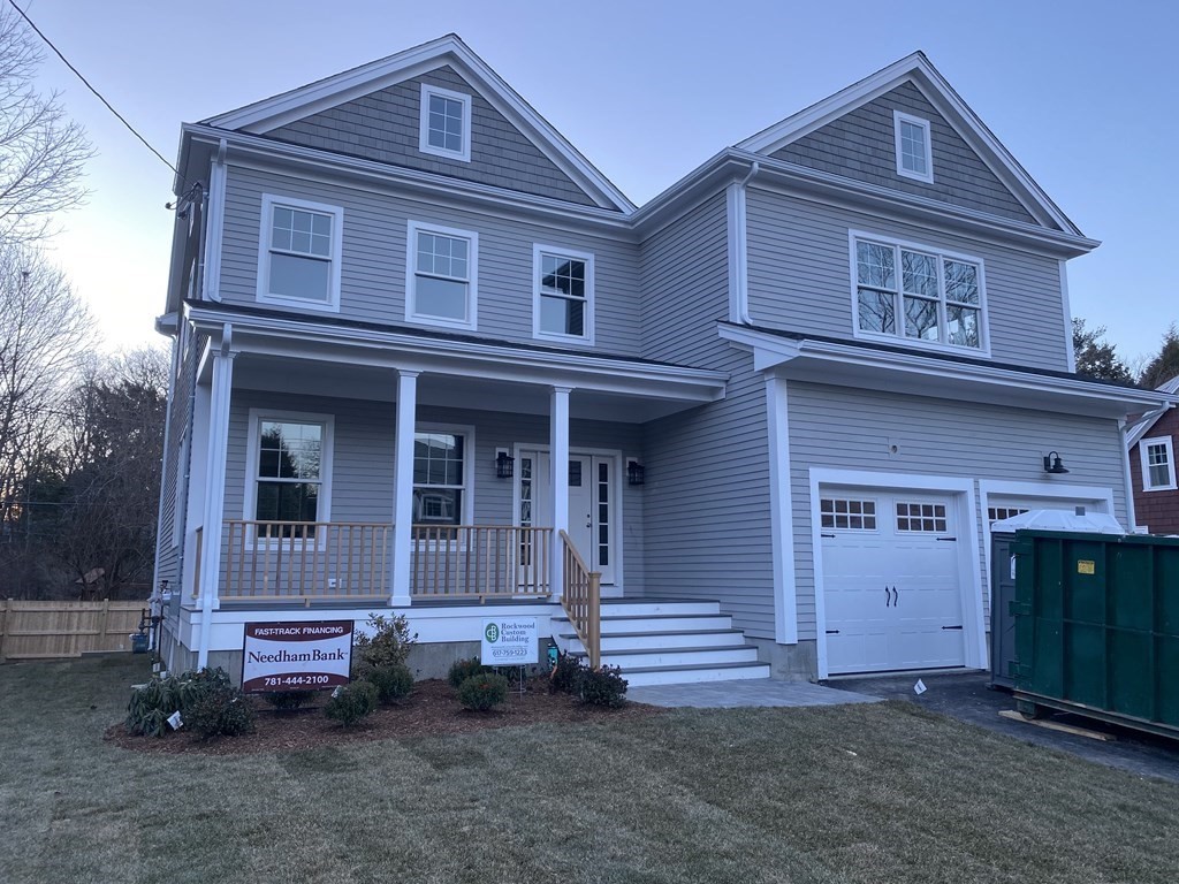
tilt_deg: +9.1
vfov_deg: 53.1
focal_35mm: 26
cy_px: 442
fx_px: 886
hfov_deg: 67.3
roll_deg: +0.7
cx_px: 590
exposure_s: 1/121
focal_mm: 4.25
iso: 80
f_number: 1.8
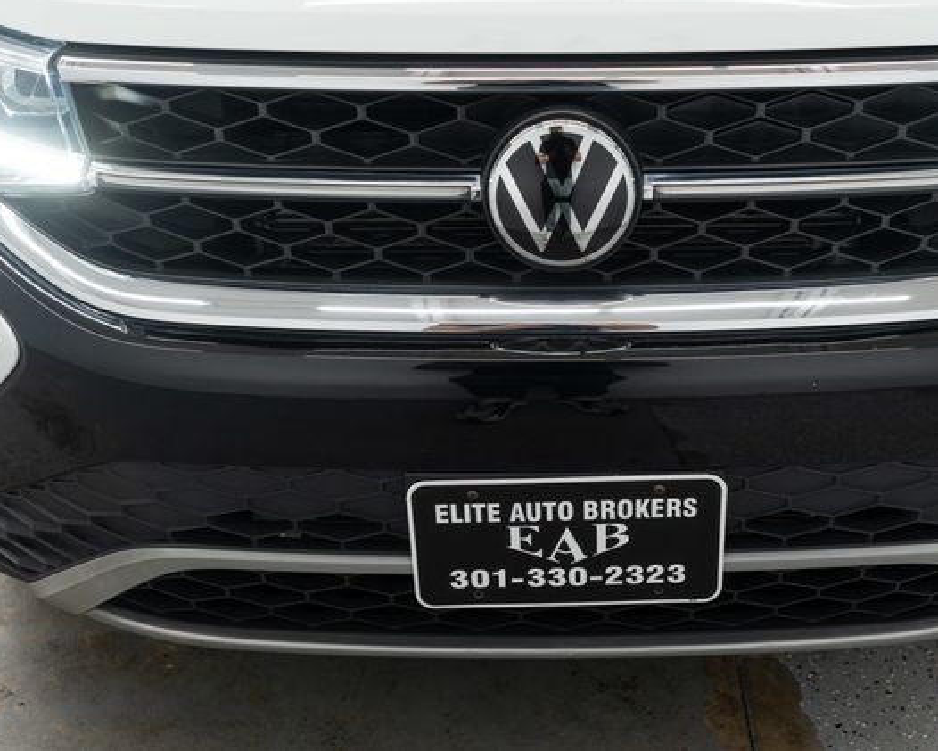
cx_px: 564
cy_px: 372
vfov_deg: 31.5
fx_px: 1333
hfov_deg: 38.6
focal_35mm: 48
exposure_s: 1/40
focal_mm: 28
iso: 200
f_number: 3.2
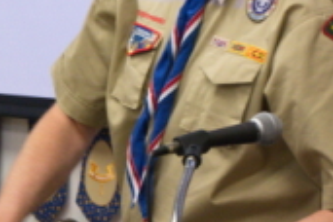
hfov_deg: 6.6
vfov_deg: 4.4
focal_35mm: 310
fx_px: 2867
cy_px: 52
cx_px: -20
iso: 3200
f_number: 5.2
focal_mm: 61
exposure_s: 1/125
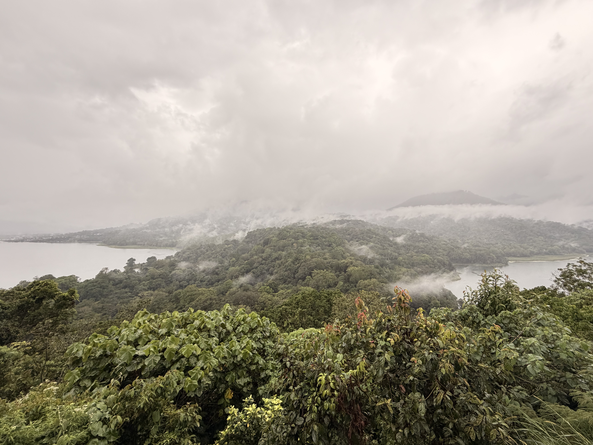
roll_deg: -0.1
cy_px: 217
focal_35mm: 15
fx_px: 257
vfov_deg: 81.7
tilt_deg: +1.6
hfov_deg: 98.1
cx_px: 312
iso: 160
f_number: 2.2
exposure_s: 1/121
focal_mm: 2.22
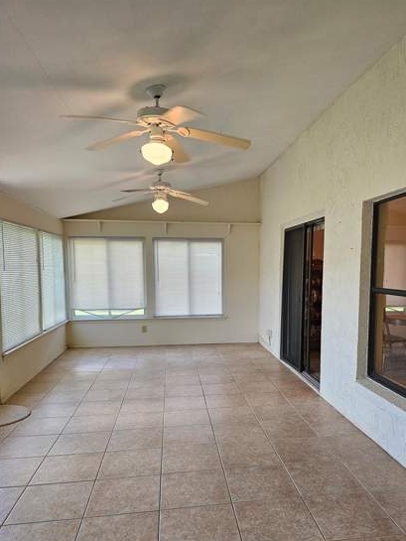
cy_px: 312
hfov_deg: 51.2
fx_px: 422
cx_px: 231
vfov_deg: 65.0
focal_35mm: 27
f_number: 1.7
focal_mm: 6.3
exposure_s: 1/120
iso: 100
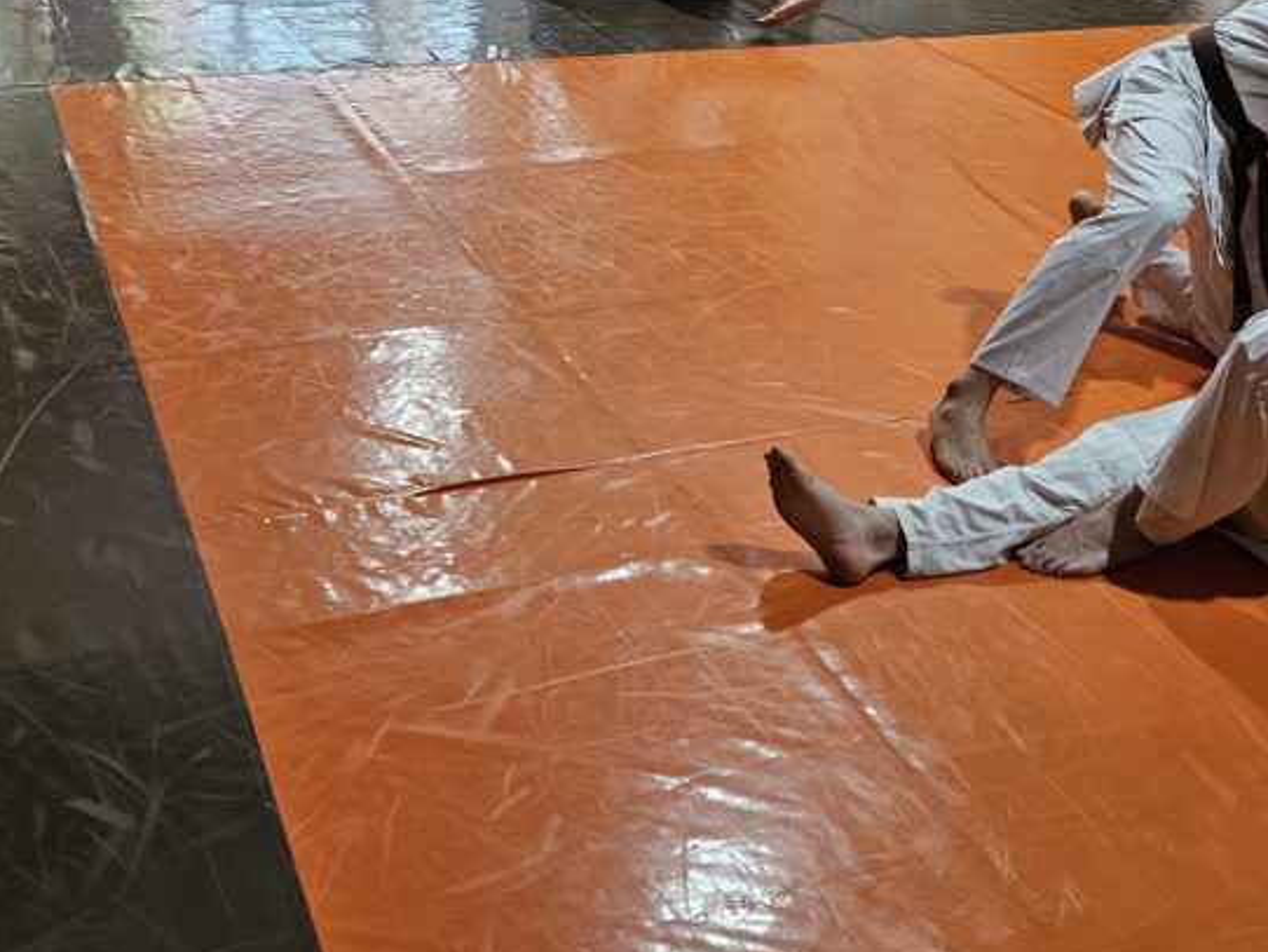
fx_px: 1869
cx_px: 802
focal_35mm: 51
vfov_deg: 27.6
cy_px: 106
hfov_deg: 37.2
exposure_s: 1/180
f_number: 1.7
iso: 160
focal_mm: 6.3
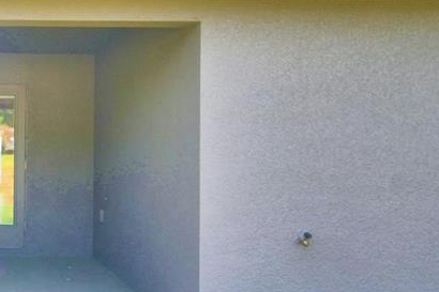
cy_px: 155
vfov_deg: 24.6
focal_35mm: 55
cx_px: -35
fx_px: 670
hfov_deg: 32.3
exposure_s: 1/500
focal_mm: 15
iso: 200
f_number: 5
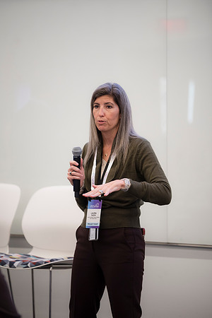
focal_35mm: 200
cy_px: 159
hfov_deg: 6.9
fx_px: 1767
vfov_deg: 10.3
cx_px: 106
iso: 1000
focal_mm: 200
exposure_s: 1/125
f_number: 2.8
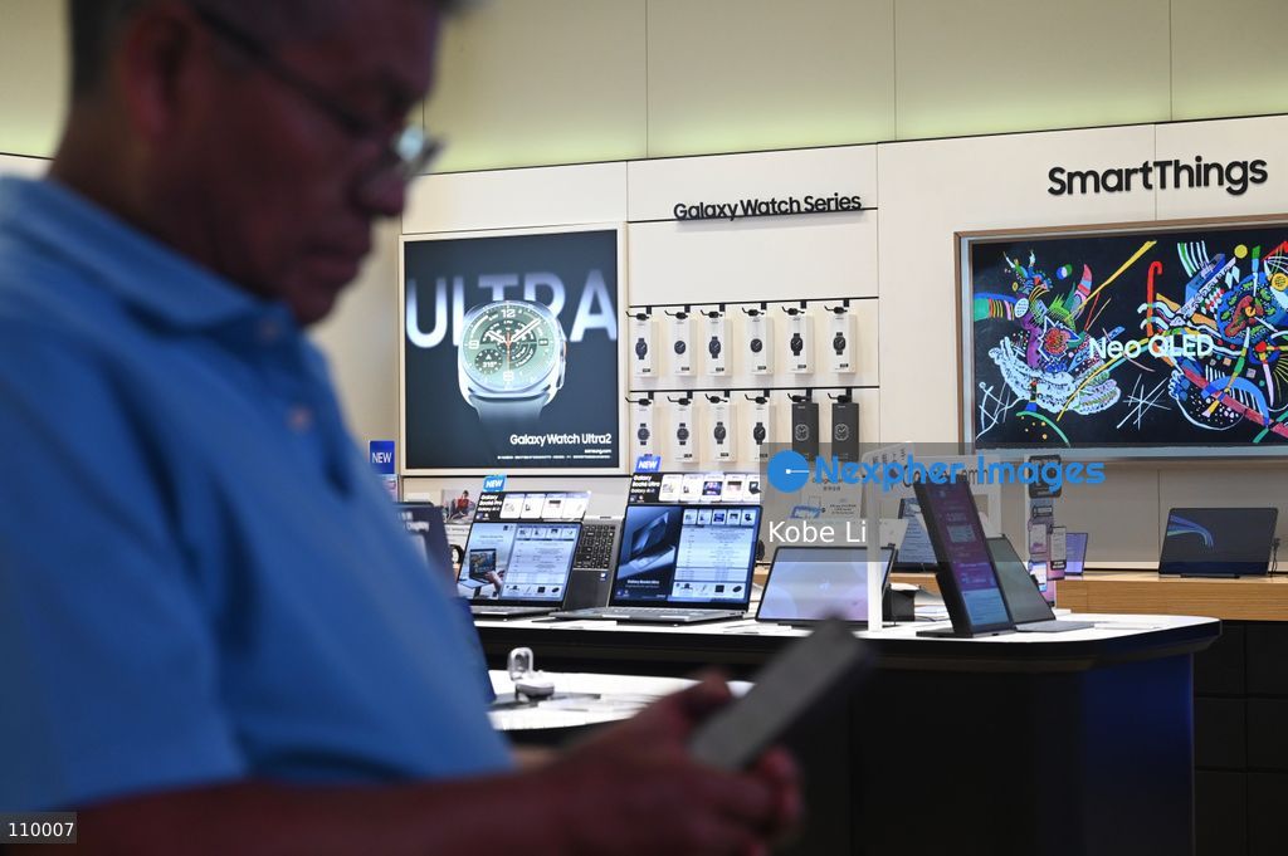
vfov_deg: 18.6
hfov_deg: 27.7
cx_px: 644
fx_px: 2610
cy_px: 428
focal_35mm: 73
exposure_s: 1/400
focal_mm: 73
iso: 2200
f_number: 5.6
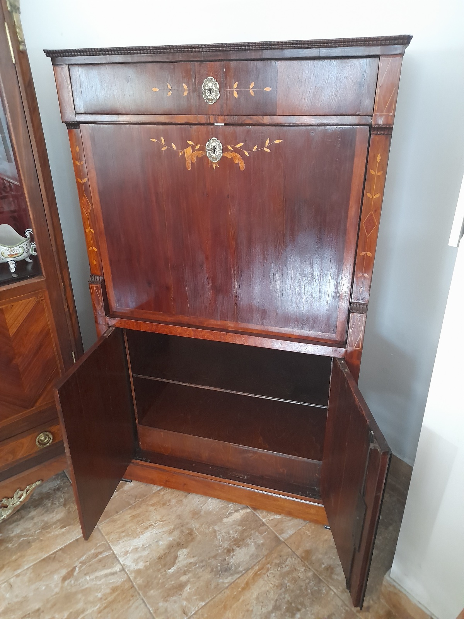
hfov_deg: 54.9
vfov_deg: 69.4
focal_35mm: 25
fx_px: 447
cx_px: 232
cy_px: 310
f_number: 2
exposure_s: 1/25
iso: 800
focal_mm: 4.6
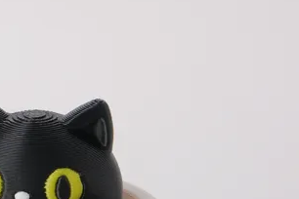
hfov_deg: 7.5
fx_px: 2251
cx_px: -40
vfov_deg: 5.0
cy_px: 249
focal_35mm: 271
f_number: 11
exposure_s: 1/180
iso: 160
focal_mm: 55
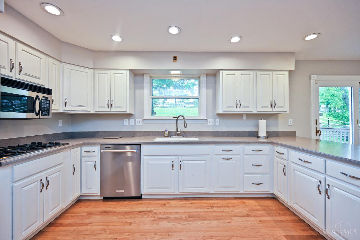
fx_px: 140
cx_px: 180
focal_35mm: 14
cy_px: 120
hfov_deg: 104.3
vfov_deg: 81.2
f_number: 4
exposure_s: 1/60
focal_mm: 14
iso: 200
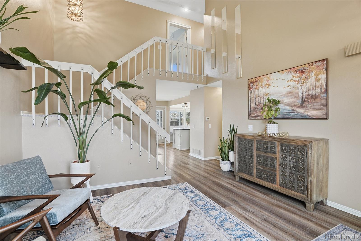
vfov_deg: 73.7
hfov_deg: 96.7
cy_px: 120
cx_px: 180
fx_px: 160
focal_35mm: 16
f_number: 8
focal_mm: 16
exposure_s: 1/30
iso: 400
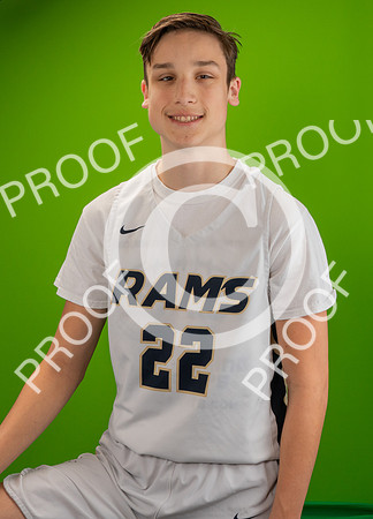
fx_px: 968
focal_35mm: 66
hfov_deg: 21.8
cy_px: 243
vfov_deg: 30.0
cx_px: 211
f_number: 20
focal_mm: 42
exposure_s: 1/60
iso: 800
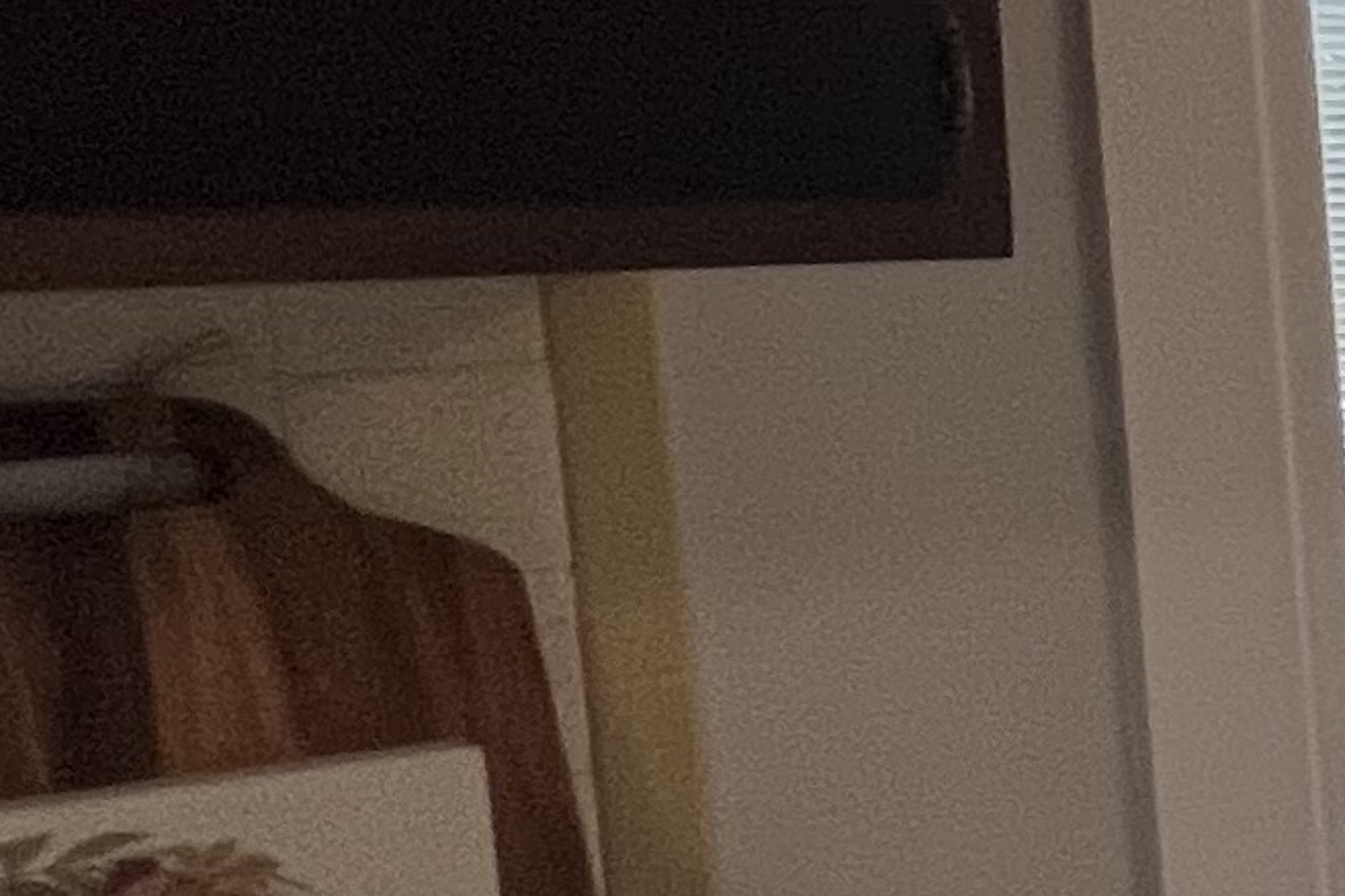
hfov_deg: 13.0
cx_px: 3662
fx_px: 3101
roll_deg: -0.5
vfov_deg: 16.5
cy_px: 475
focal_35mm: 83
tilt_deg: -6.6
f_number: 1.8
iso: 160
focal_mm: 1.57
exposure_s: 1/120
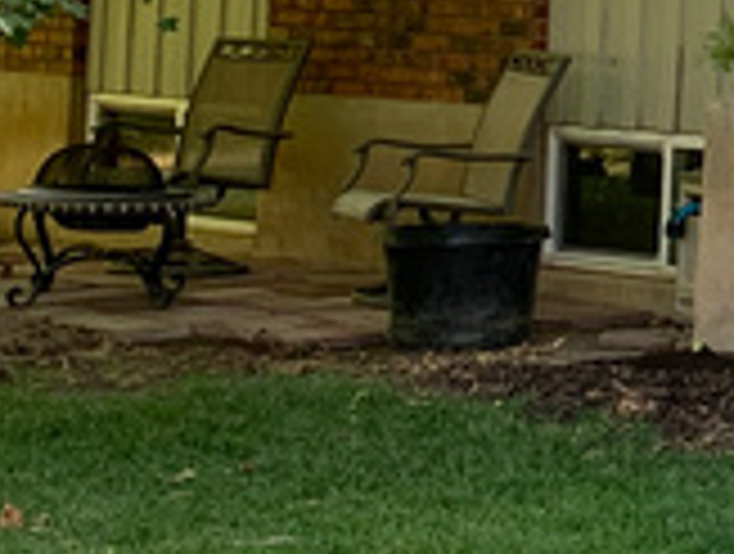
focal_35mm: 163
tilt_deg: +3.1
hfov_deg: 11.1
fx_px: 3464
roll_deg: -1.2
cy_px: -225
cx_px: 1396
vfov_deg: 9.0
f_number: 1.8
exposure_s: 1/122
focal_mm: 4.25
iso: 32
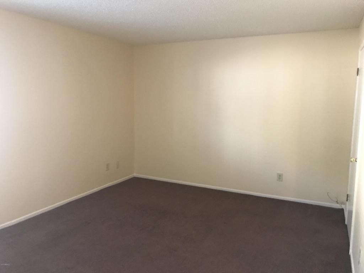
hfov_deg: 63.4
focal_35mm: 28
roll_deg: -1.4
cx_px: 182
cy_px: 136
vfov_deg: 49.7
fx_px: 294
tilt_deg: -6.7
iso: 100
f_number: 1.8
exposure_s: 1/15
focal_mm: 3.99
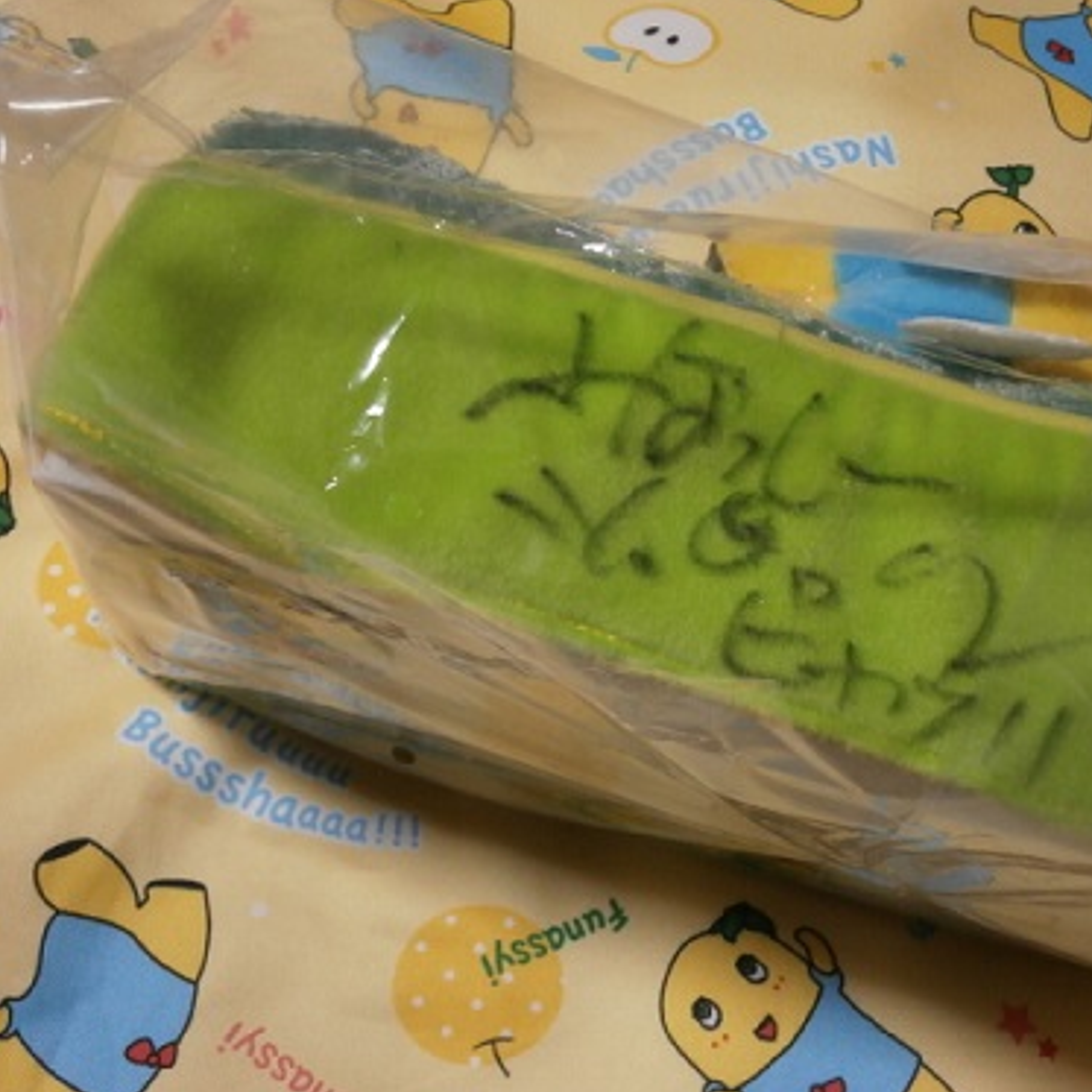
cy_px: 542
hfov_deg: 29.8
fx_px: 2034
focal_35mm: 57
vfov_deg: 30.0
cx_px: 747
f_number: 3.4
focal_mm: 8.3
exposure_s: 1/13
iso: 200
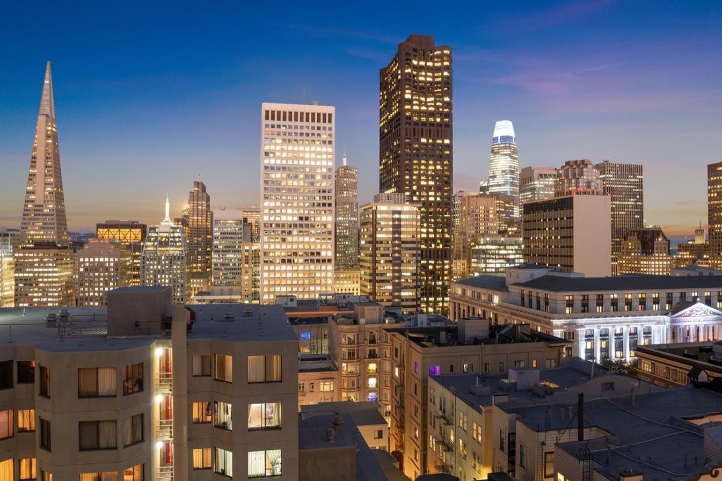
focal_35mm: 29
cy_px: 247
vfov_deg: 44.9
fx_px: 581
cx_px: 383
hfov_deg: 63.6
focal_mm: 26
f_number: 8
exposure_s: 6
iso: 100
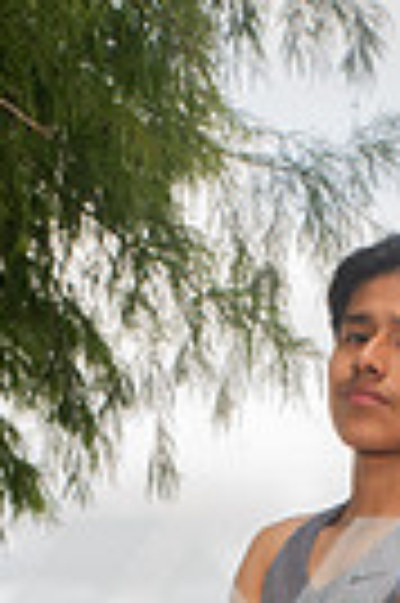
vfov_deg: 15.3
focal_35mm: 121
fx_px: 2022
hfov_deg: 11.2
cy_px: 976
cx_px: 387
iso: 250
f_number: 7.1
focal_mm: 36
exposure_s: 1/250
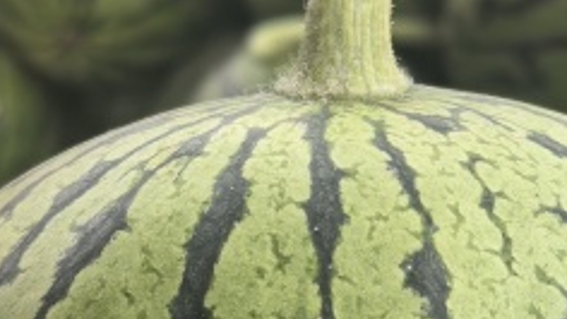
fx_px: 2001
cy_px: 452
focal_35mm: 133
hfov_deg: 16.0
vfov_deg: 8.9
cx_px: 447
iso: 64
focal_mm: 5.75
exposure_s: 1/1015
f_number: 2
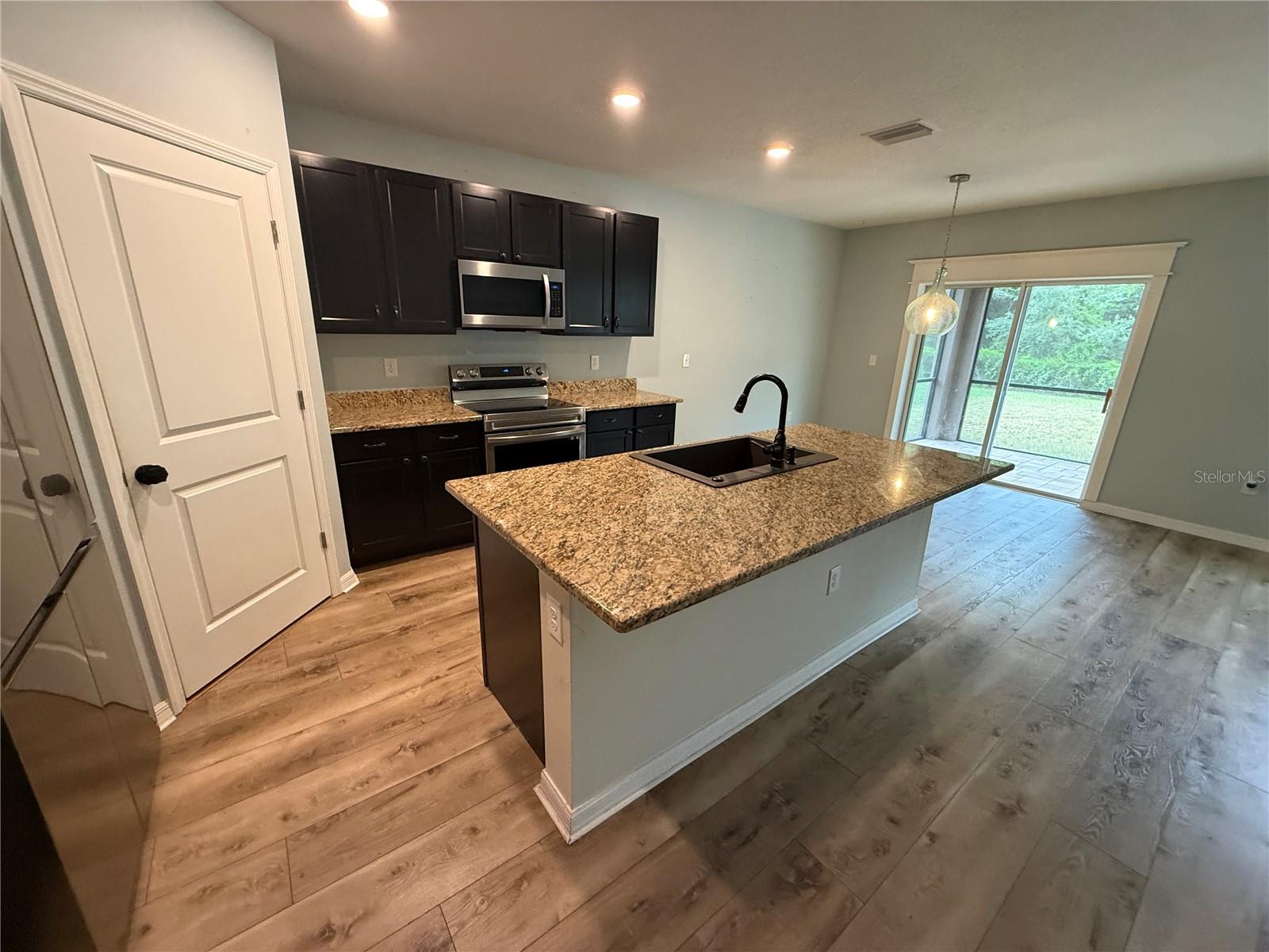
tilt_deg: -13.4
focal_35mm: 14
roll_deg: -2.7
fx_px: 513
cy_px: 476
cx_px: 634
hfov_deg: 102.1
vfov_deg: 85.7
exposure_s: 1/60
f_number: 2.2
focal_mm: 2.22
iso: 400
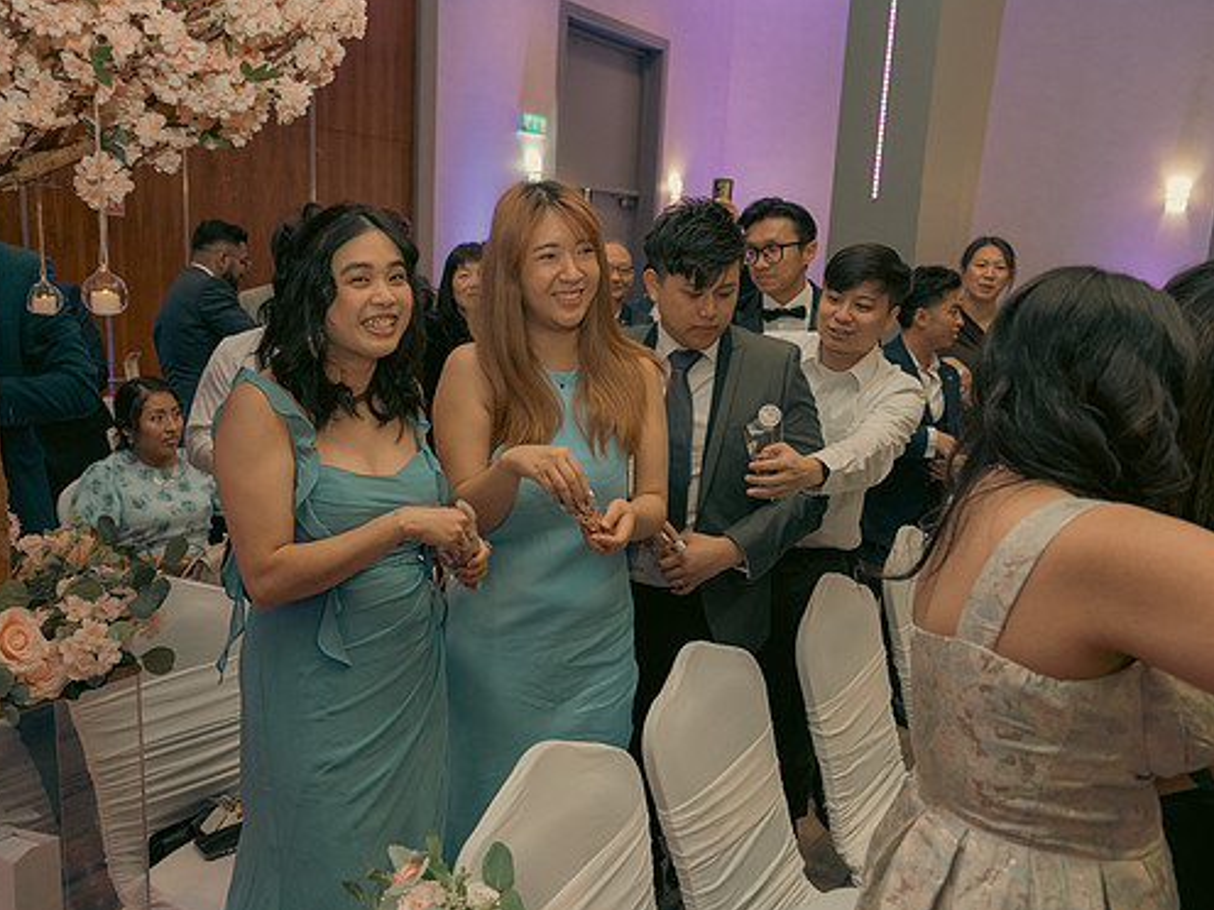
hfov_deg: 65.2
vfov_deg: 51.3
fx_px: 947
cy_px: 442
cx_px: 556
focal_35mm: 27
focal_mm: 24
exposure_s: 1/160
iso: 2500
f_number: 3.5
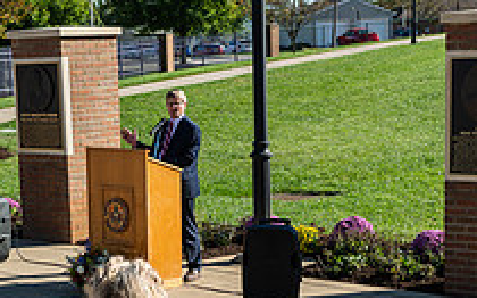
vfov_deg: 14.3
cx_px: 166
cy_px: 292
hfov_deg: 23.0
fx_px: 1169
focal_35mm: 90
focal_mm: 32
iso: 40
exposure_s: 1/320
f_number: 3.5
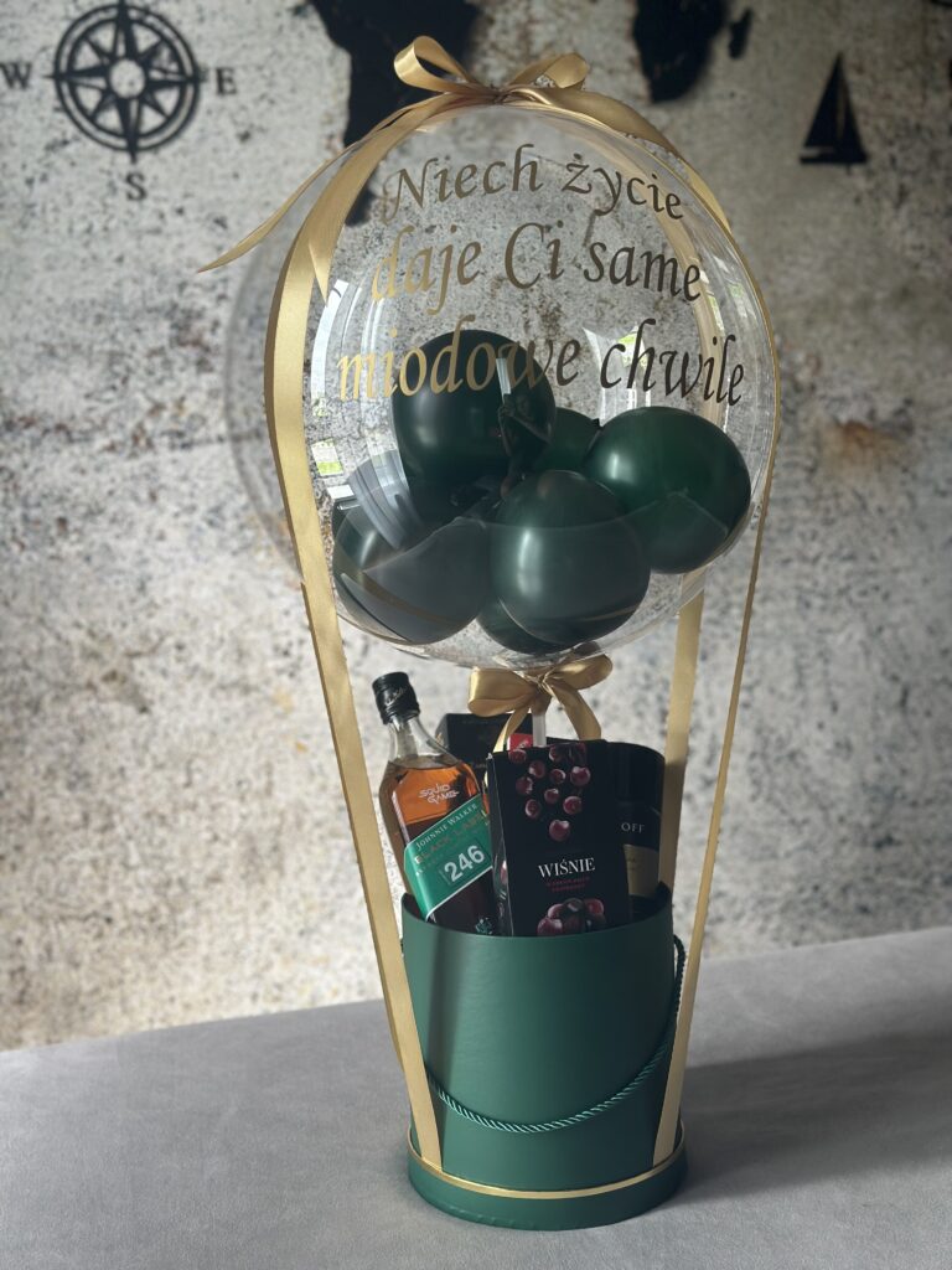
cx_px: 476
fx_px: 1760
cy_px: 635
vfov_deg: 39.7
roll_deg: +0.2
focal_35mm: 48
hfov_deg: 30.3
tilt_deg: -10.2
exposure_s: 1/89
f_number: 1.78
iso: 125
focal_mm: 6.86
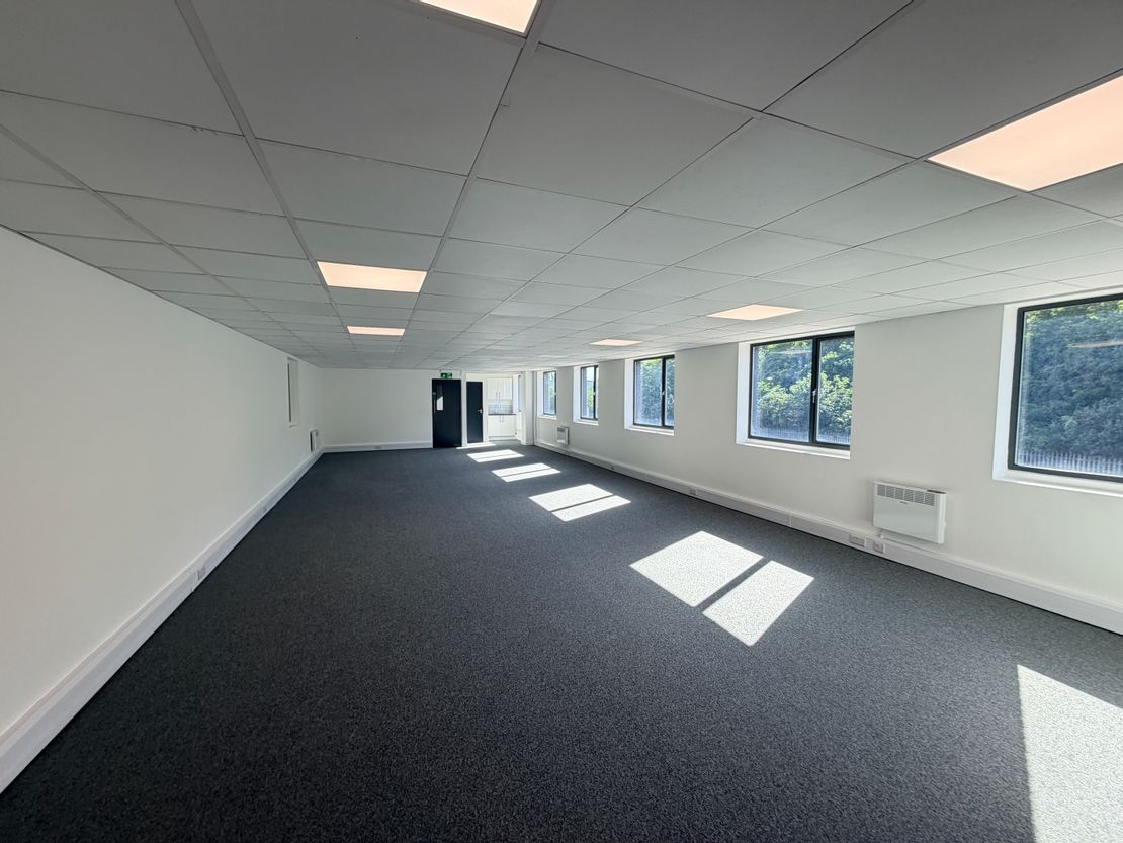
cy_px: 422
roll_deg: +0.3
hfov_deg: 102.1
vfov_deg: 85.7
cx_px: 562
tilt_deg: -5.7
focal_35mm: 14
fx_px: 454
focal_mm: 2.22
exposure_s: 1/100
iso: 25
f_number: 2.2
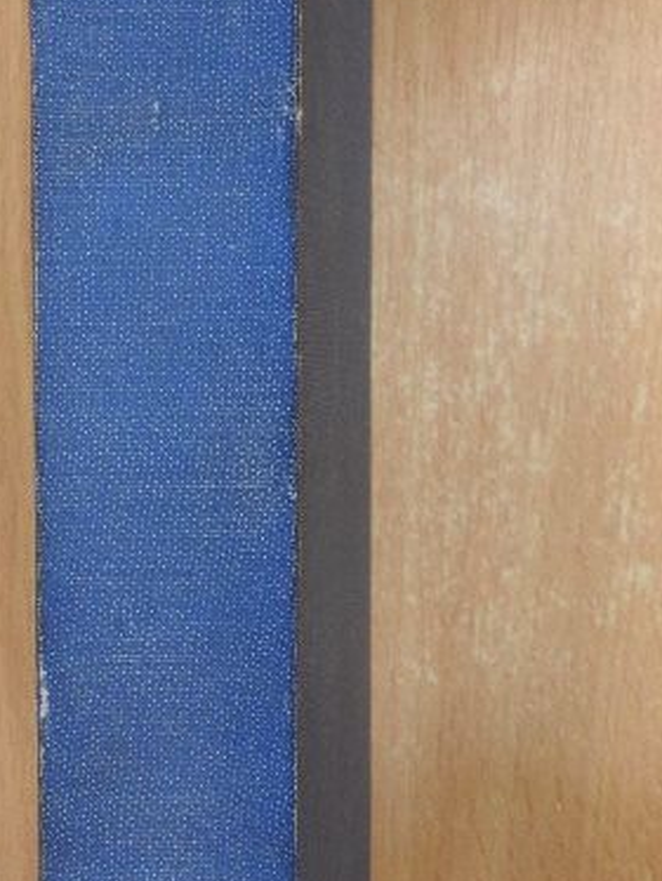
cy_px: 384
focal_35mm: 94
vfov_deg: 20.8
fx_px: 2394
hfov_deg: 15.7
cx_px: 287
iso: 500
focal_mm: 9.9
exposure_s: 1/60
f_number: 4
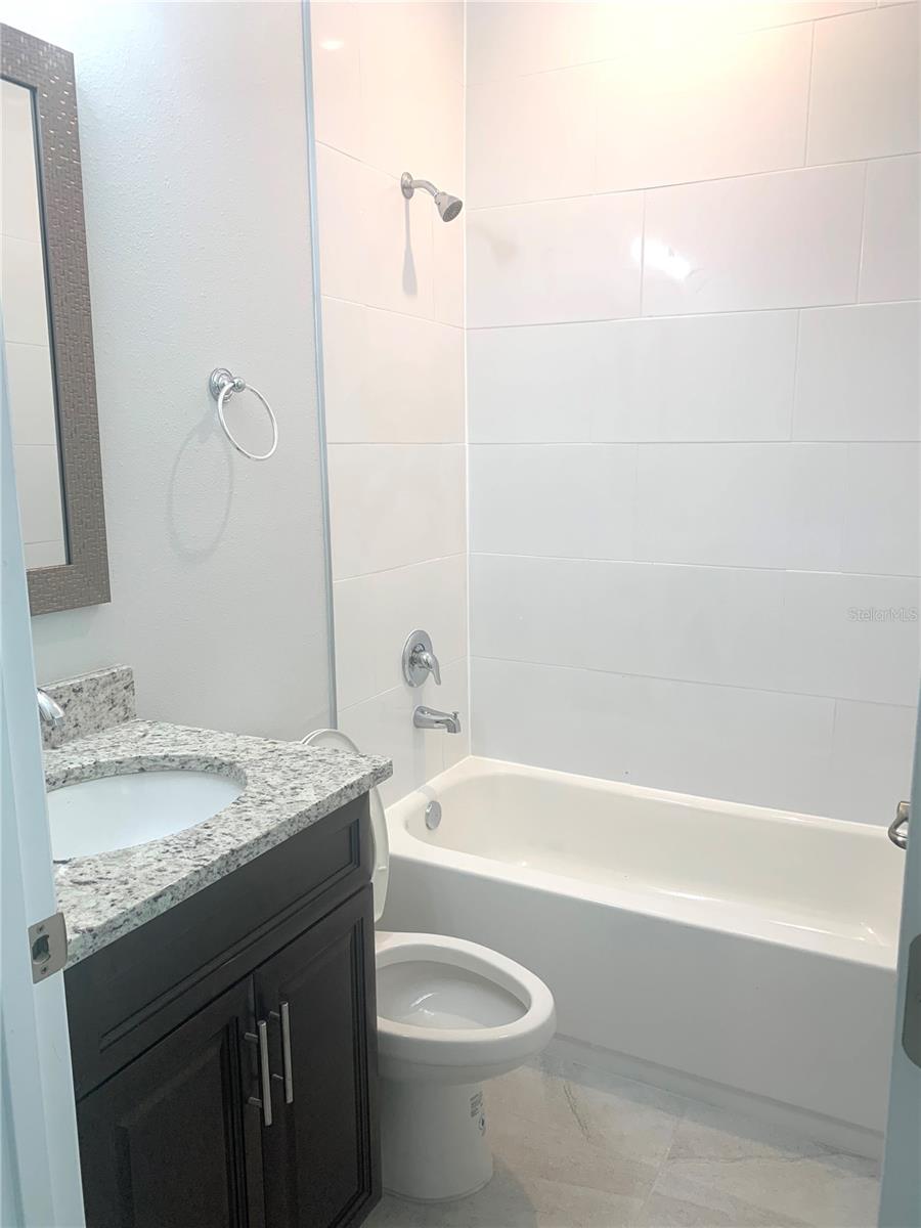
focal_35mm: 26
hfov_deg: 53.1
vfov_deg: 67.3
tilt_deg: -8.6
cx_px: 460
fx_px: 922
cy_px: 614
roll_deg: +0.2
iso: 64
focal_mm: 4.25
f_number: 1.8
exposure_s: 1/120
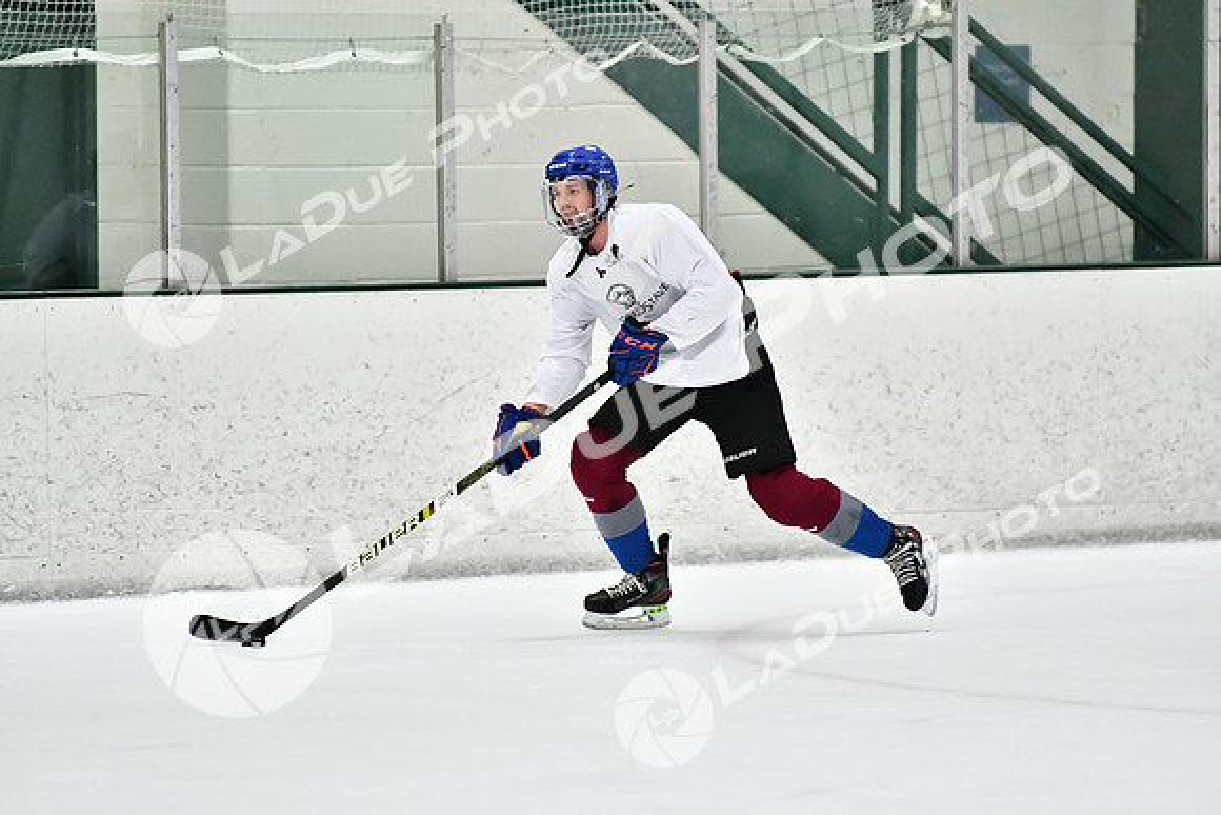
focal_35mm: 300
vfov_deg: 4.6
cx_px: 610
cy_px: 408
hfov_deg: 6.9
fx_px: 10177
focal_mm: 200
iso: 6400
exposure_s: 1/2000
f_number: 2.8
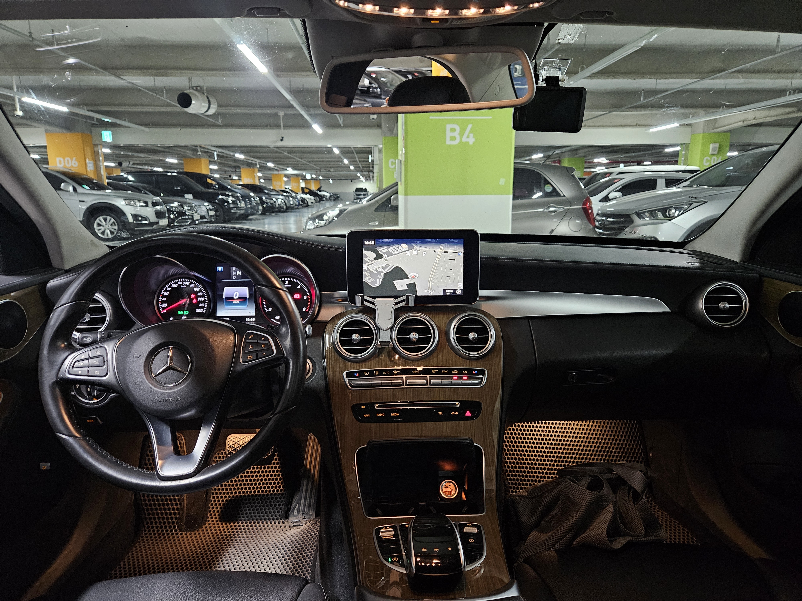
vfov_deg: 58.9
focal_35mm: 23
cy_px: 300
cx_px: 401
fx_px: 533
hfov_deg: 73.9
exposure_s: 1/24
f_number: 1.8
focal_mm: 5.4
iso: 500
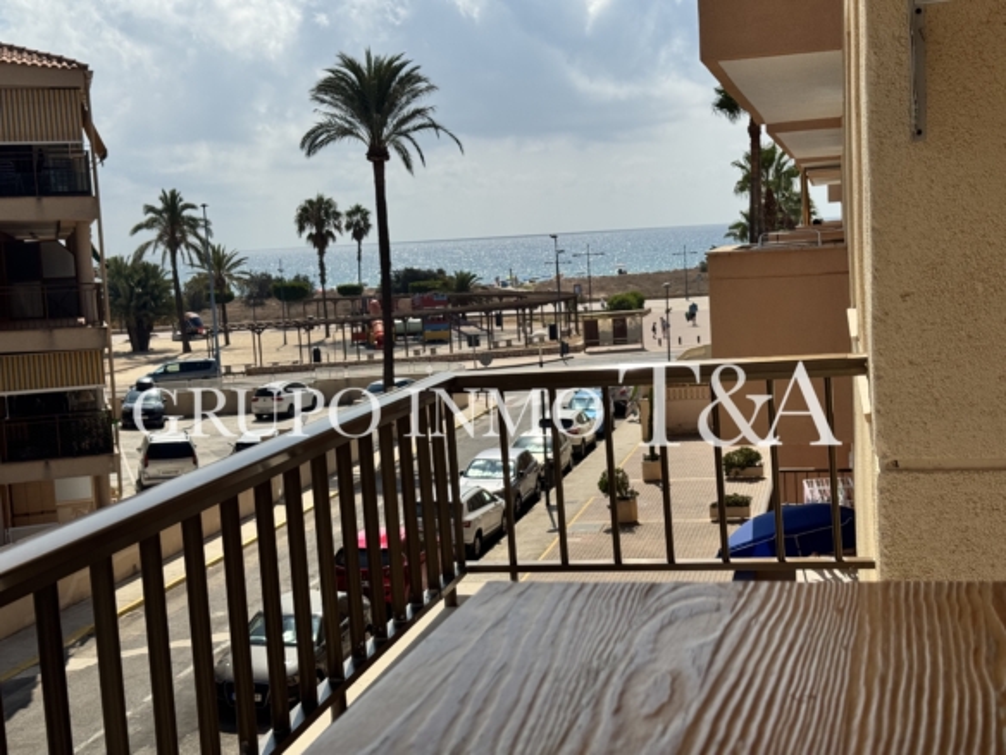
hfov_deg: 39.7
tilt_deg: -5.3
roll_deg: +3.9
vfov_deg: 30.3
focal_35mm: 48
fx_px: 1395
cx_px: 503
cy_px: 378
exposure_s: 1/9009
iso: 64
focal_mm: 6.76
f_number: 1.78
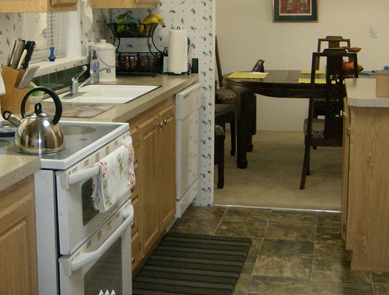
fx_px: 699
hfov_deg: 30.9
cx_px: 133
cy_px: 68
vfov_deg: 23.5
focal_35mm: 62
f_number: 2.8
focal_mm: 6
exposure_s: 1/60
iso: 200
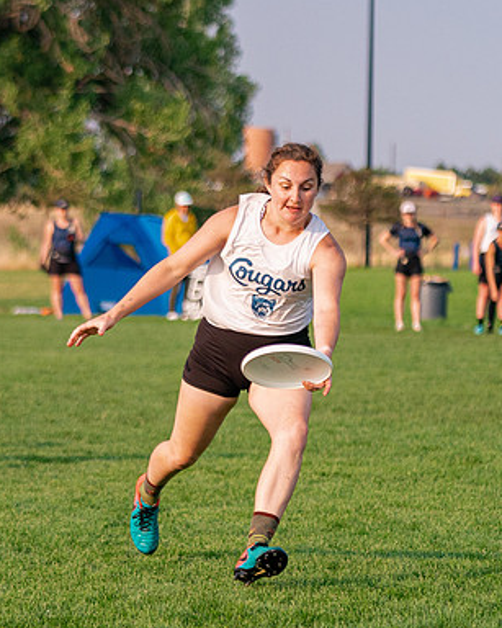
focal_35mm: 204
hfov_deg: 7.6
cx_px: 212
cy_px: 372
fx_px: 3790
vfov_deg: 9.5
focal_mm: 86
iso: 640
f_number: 2.8
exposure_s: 1/6400
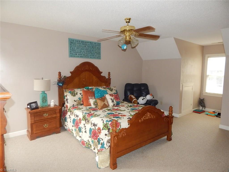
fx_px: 146
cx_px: 114
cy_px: 86
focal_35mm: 22
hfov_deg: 76.4
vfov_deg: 61.1
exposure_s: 1/30
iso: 200
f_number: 3
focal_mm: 4
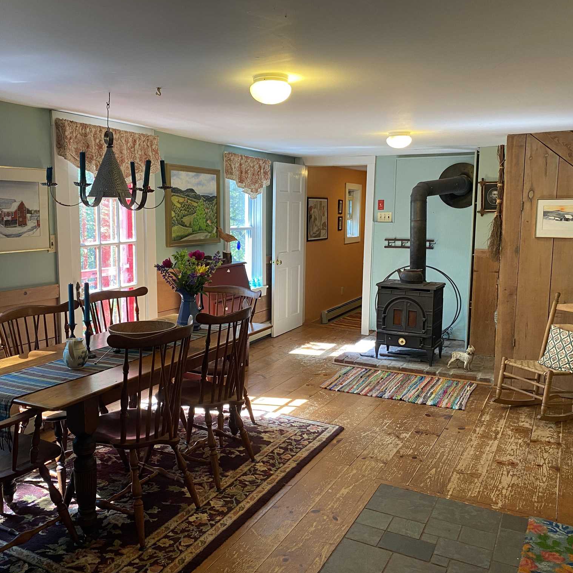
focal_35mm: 31
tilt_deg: -6.9
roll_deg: -0.9
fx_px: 581
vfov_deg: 52.5
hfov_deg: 52.4
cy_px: 286
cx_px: 248
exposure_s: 1/60
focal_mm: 4.25
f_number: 1.8
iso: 100
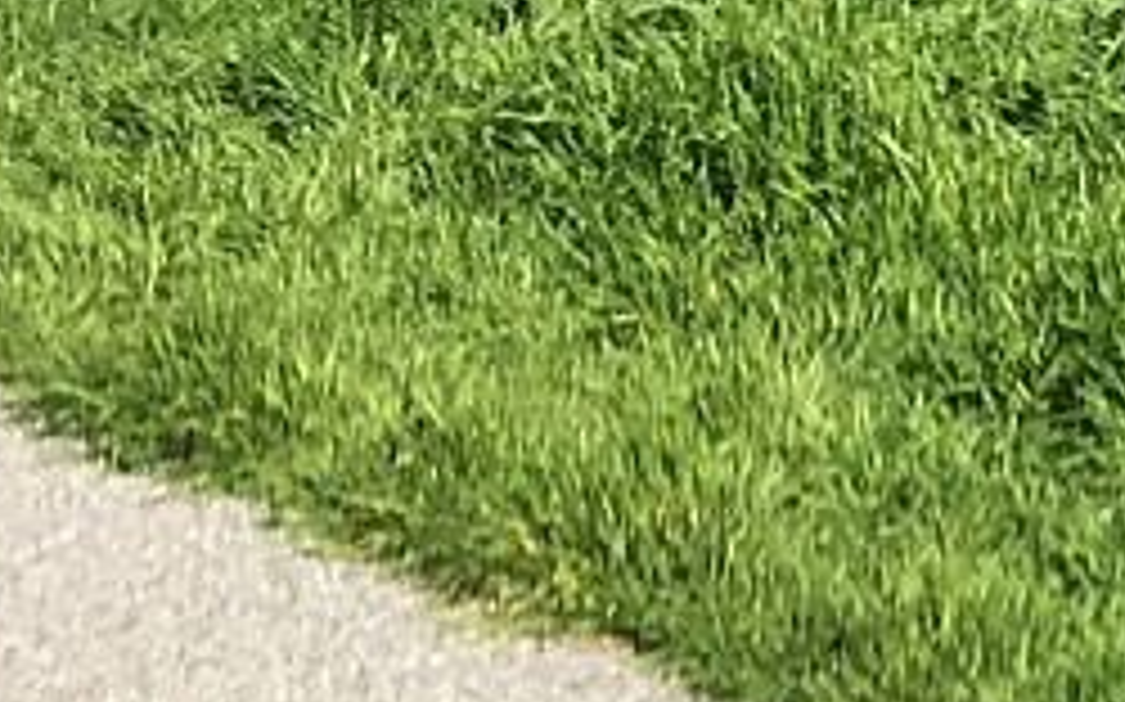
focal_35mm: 197
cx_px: 3460
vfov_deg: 6.3
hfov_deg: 8.7
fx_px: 6037
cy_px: -1148
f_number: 2.2
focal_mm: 4.15
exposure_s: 1/1166
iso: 25
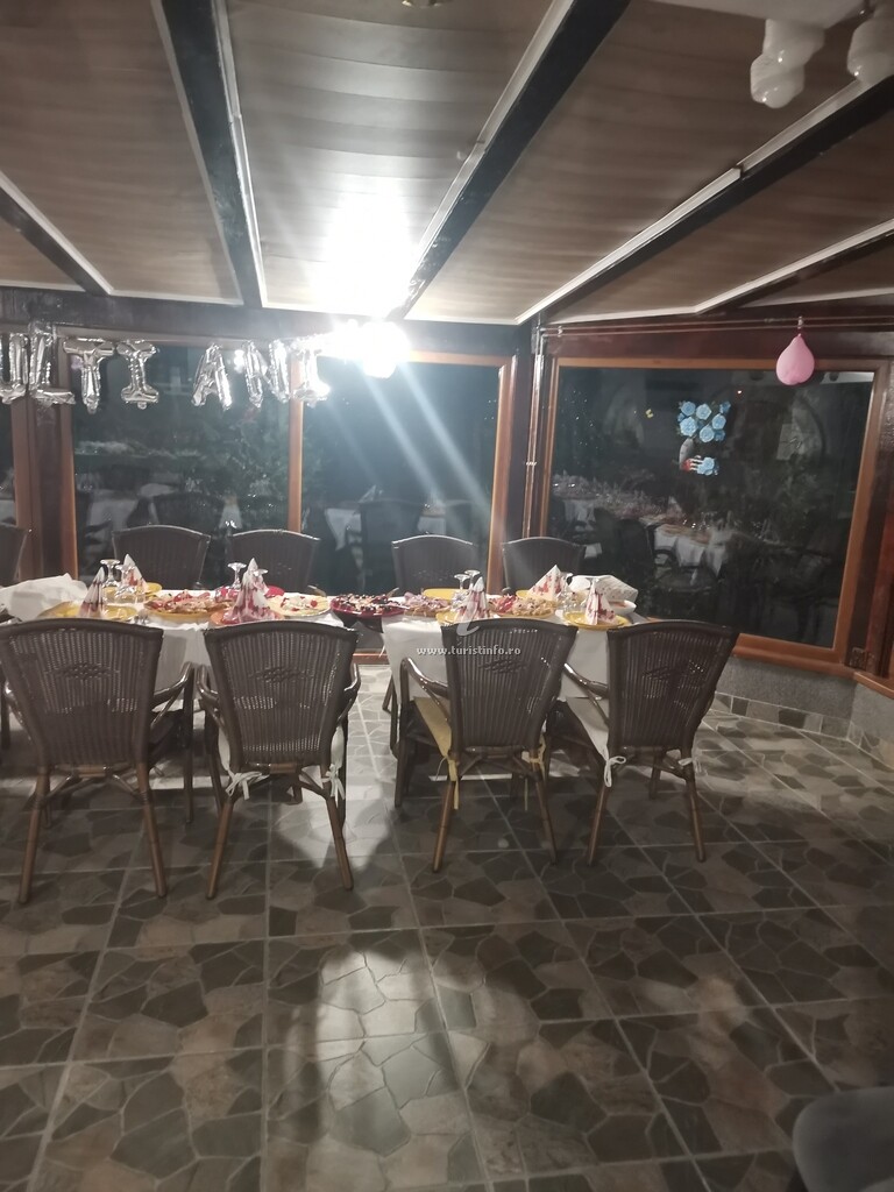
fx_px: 895
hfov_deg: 53.1
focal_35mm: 26
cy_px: 596
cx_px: 447
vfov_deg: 67.3
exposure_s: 1/33.3
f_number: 1.8
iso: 800
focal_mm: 4.75
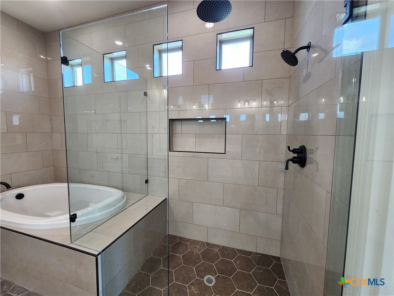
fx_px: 148
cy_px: 148
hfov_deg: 106.2
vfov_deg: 89.9
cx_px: 197
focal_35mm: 13
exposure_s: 1/60
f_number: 2.2
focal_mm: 2.2
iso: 100
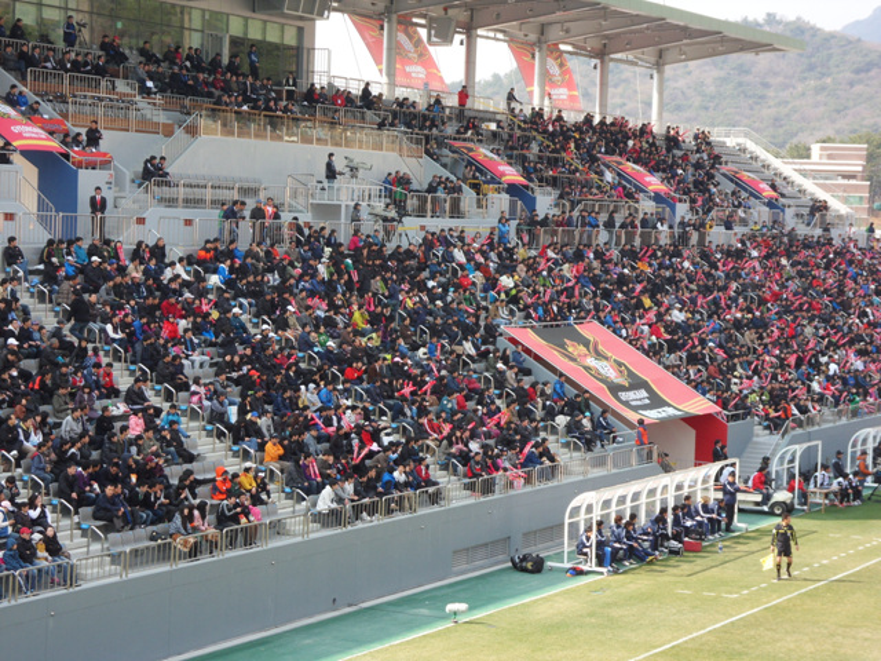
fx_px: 2418
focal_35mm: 95
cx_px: 440
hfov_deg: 20.7
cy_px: 330
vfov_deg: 15.6
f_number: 5.5
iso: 80
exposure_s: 1/125
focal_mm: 16.6
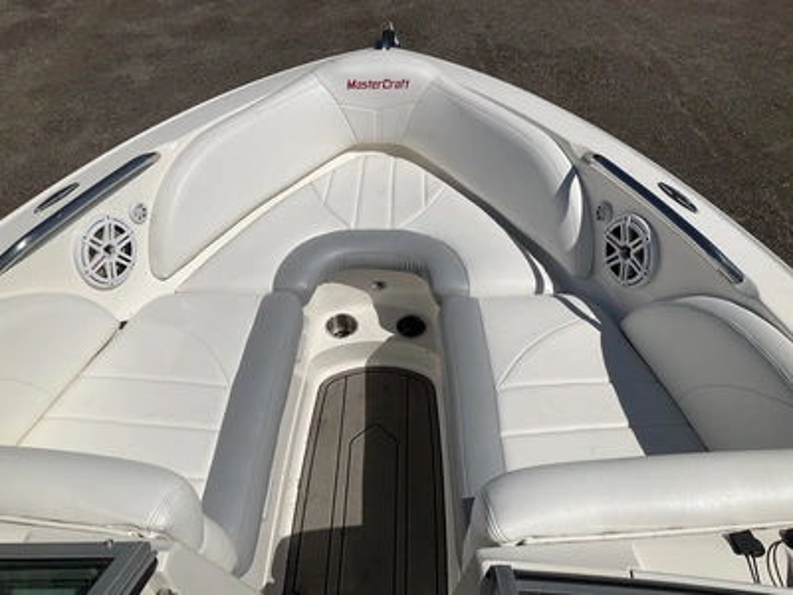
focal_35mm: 29
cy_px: 298
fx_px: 664
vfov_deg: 48.2
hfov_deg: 61.7
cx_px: 396
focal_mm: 3
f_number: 1.8
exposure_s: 1/10204
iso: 25
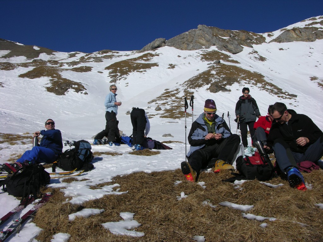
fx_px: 327
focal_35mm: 35
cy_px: 121
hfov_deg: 52.6
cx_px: 162
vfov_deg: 40.7
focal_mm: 8.9
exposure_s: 1/427
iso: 50
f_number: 8
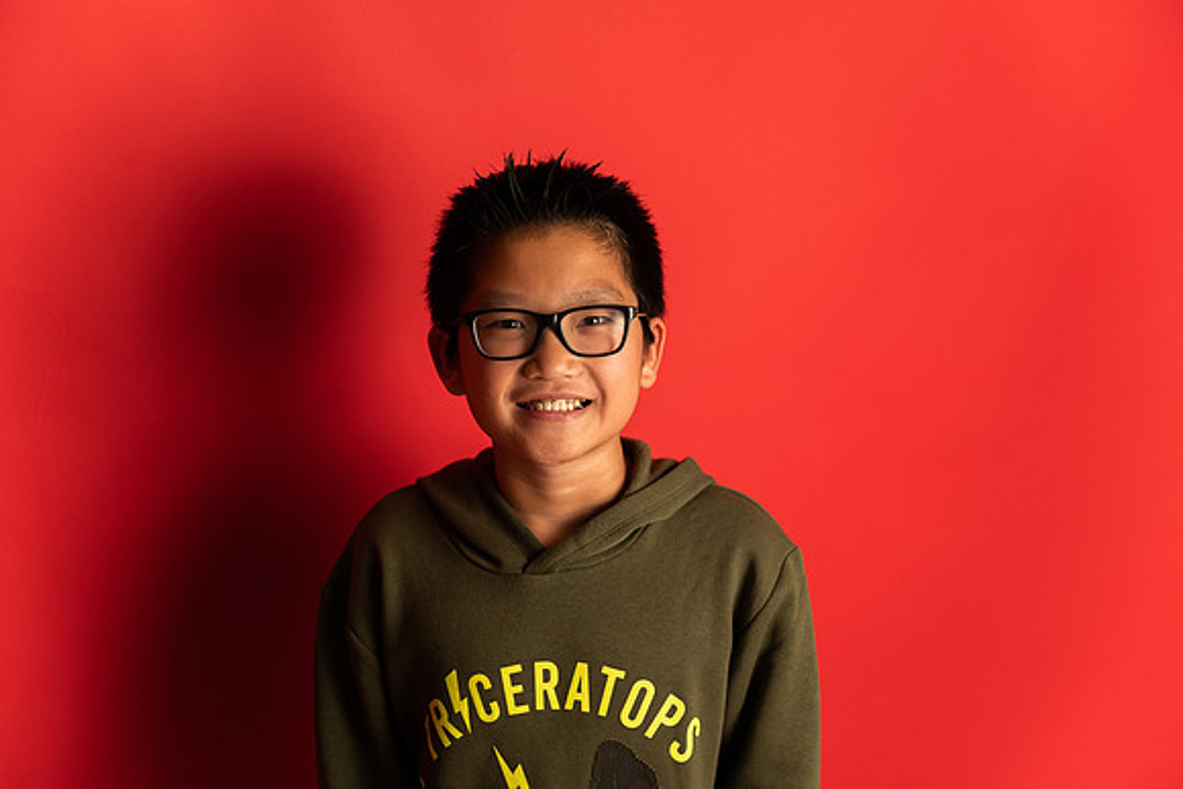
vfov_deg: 23.4
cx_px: 592
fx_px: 1906
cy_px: 394
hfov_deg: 34.5
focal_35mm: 58
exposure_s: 1/160
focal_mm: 58
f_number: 4
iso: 100
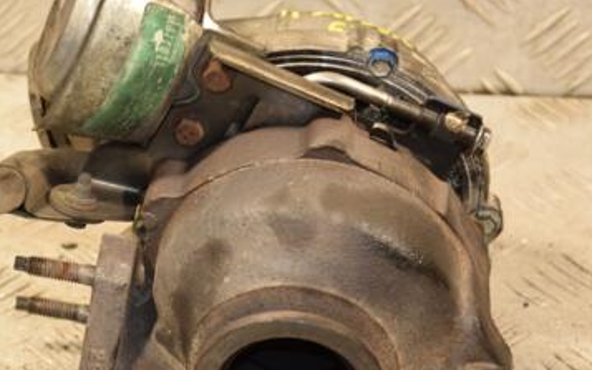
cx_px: 177
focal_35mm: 180
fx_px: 2904
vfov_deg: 7.3
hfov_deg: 11.6
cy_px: 224
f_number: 5.3
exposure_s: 1/125
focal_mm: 70
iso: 800
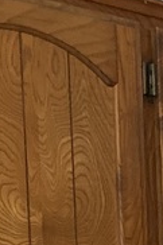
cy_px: 674
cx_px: 387
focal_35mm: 214
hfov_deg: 6.1
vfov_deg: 8.4
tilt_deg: -5.7
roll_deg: +0.4
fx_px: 1456
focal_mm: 4.25
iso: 320
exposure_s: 1/60
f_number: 1.8
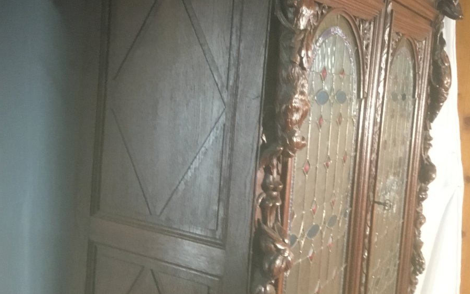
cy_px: 112
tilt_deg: -2.7
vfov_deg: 29.1
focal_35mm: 44
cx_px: 235
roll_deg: -3.2
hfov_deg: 45.3
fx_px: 564
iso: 400
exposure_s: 1/17
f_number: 2.4
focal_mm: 3.3
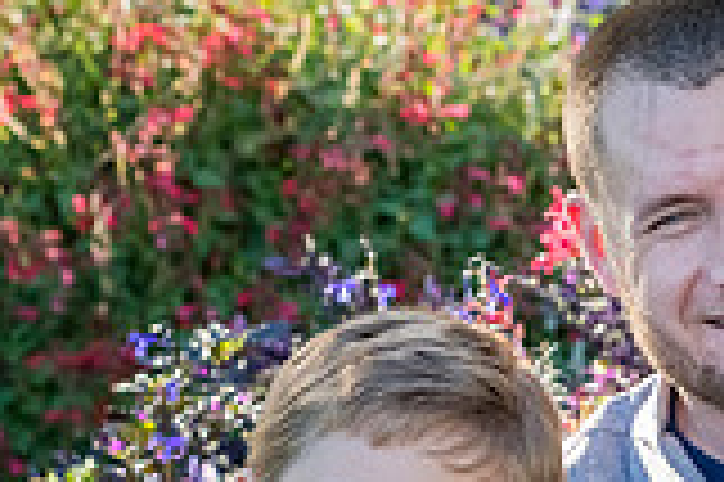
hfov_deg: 6.2
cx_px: 931
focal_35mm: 332
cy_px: 583
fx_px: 6670
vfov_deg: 4.1
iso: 800
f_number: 8
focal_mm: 92
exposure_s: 1/320
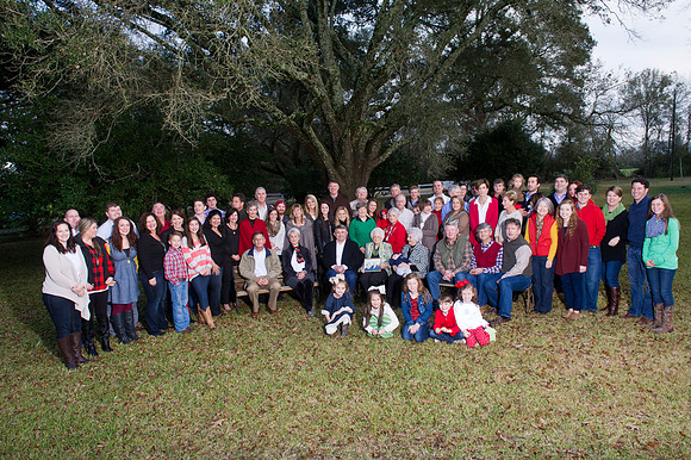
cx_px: 346
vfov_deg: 53.1
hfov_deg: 73.8
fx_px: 460
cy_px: 230
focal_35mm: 24
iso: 1000
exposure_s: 1/250
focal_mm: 24
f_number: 9
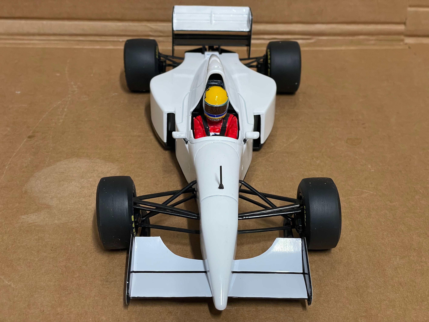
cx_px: 214
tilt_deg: -33.2
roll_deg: -0.6
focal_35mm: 52
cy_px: 161
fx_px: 644
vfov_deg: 28.0
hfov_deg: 36.8
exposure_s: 1/50
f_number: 2
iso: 320
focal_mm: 6
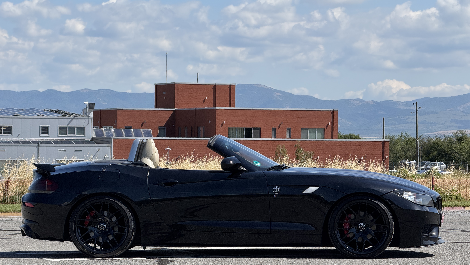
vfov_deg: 9.3
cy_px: 136
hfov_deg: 16.4
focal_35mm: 131
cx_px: 235
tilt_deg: +0.4
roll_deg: -0.1
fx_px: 1633
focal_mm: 15.66
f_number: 2.8
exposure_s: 1/2083
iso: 50
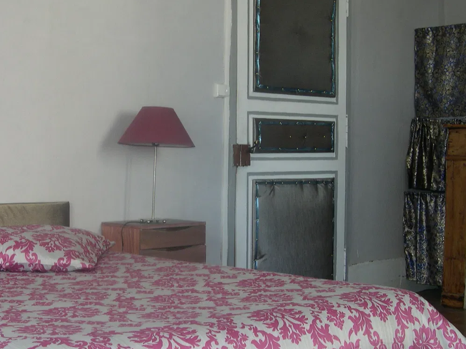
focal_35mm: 61
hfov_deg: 31.6
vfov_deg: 24.0
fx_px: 821
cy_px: 187
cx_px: 194
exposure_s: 1/30
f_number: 2.8
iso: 100
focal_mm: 8
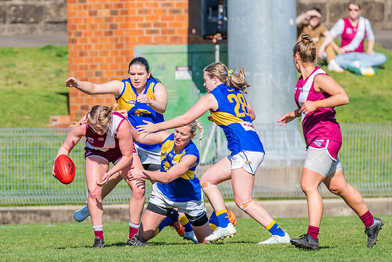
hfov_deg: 2.6
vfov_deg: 1.7
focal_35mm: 788
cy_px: 131
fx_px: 8577
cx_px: 143
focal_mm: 500
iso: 800
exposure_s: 1/1600
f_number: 9
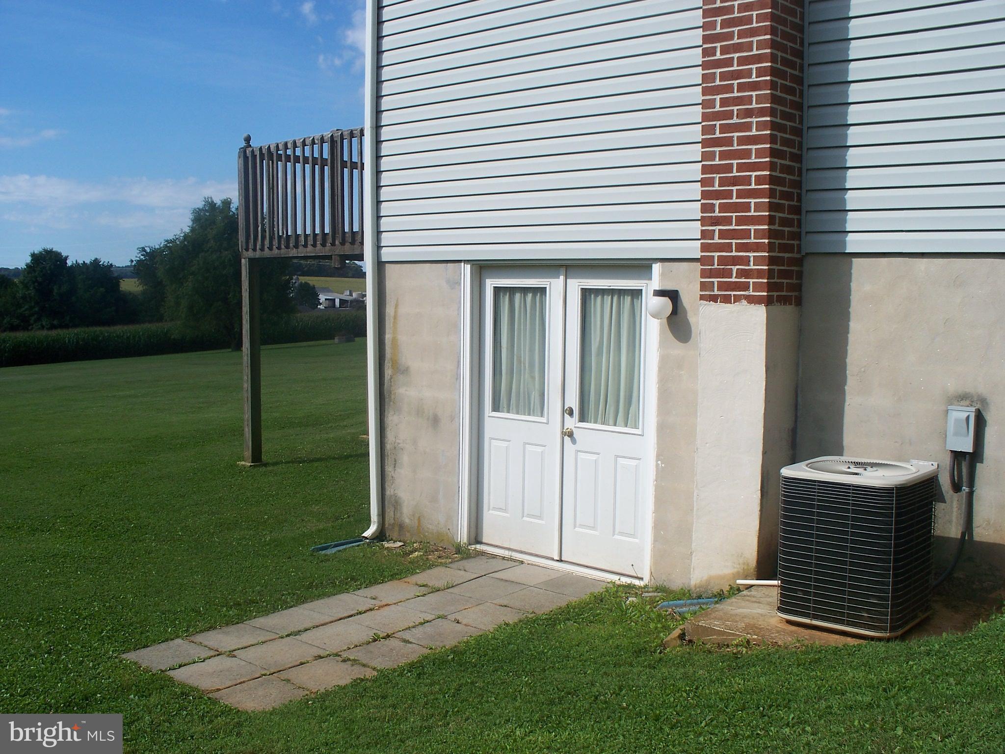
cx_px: 502
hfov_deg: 51.4
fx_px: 1045
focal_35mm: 36
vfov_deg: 39.7
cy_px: 377
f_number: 5
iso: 80
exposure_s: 1/640
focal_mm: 7.54
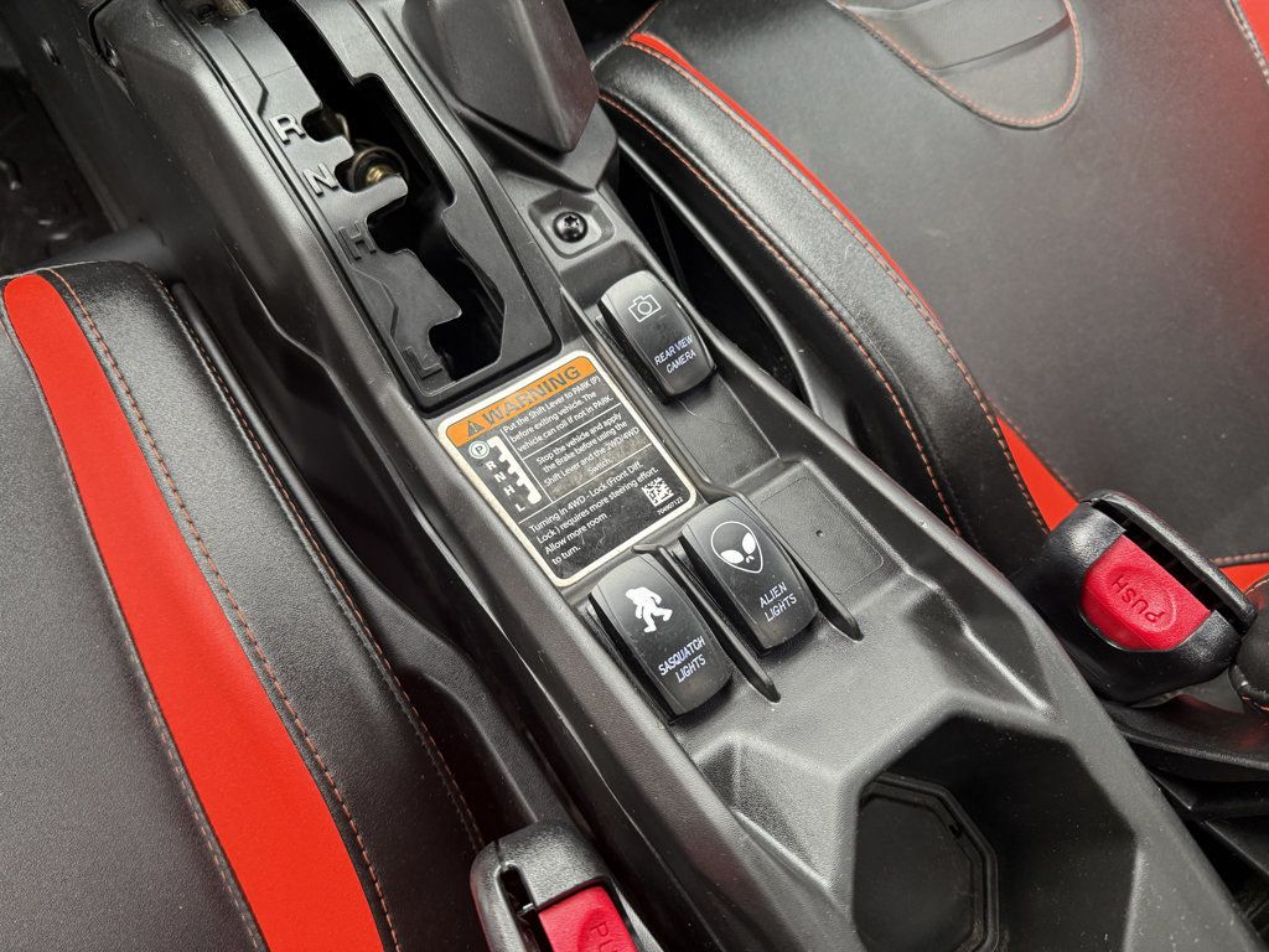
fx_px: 880
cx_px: 634
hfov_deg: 71.6
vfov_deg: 56.8
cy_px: 476
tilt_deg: -63.4
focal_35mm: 24
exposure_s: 1/75
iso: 200
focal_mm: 6.76
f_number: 1.78
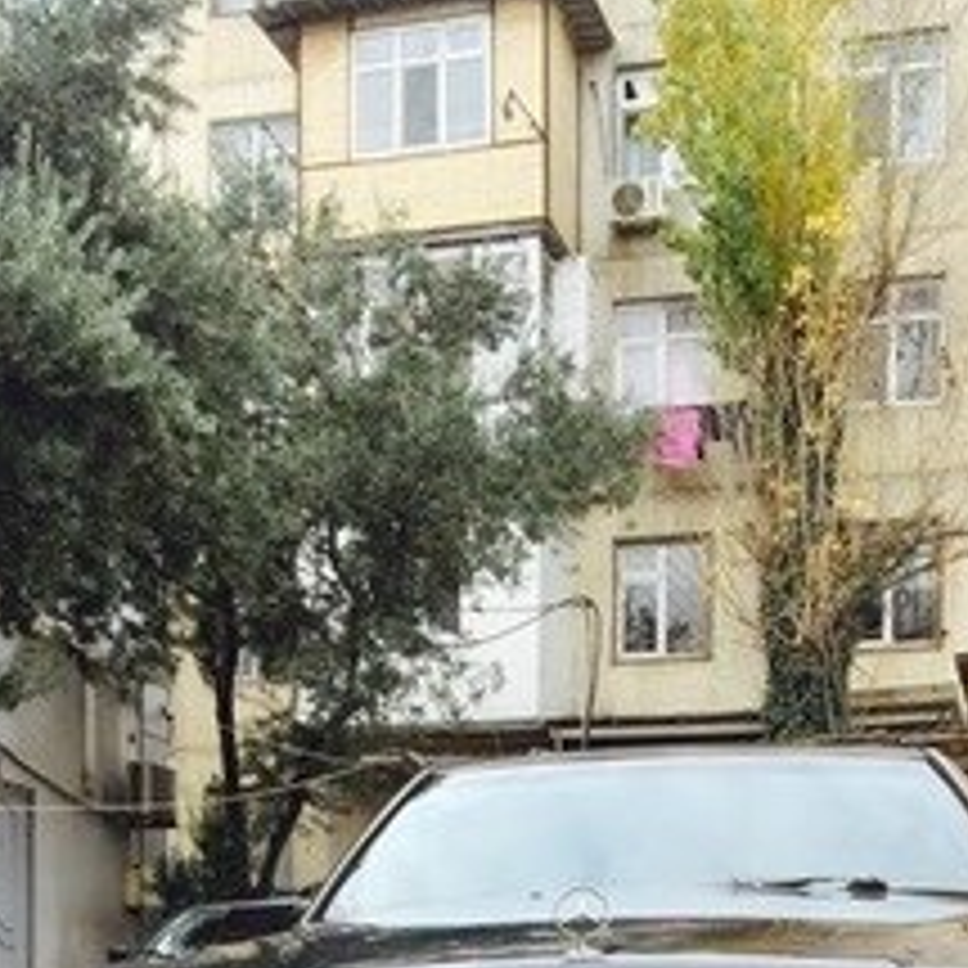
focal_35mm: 59
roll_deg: +0.4
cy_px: 1090
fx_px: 1867
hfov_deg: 29.0
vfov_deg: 26.5
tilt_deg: -1.0
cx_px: 599
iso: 32
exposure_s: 1/370
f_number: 2.2
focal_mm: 4.15
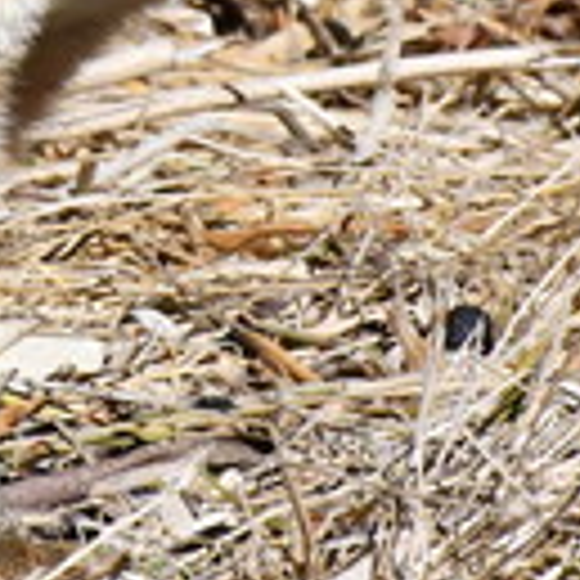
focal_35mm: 1326
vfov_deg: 1.3
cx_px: -337
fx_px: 25136
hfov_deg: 1.3
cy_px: -232
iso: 4500
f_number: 16
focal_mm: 240
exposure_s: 1/4000
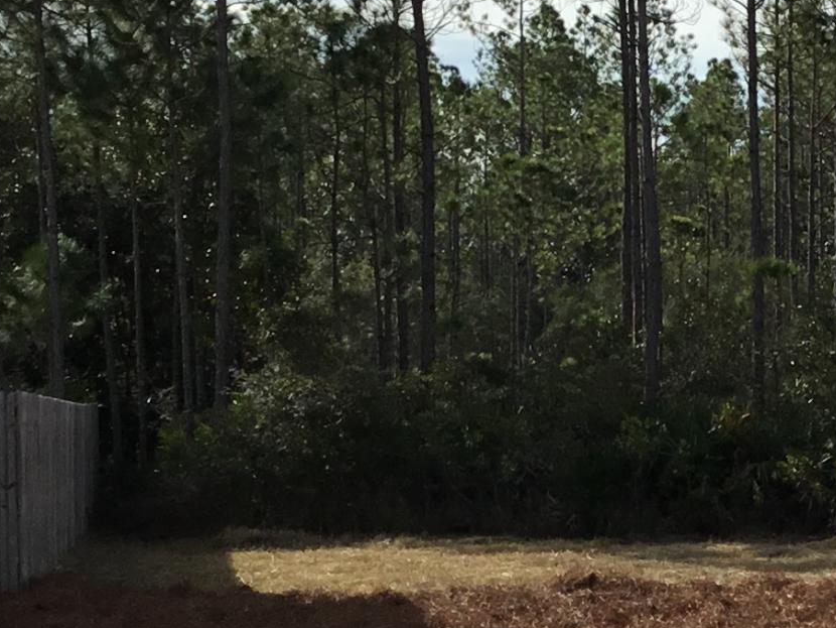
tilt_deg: -2.2
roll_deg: +0.4
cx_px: 891
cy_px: 401
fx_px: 2706
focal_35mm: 112
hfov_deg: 17.1
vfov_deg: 13.2
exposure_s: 1/1481
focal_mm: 3.3
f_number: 2.4
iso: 25
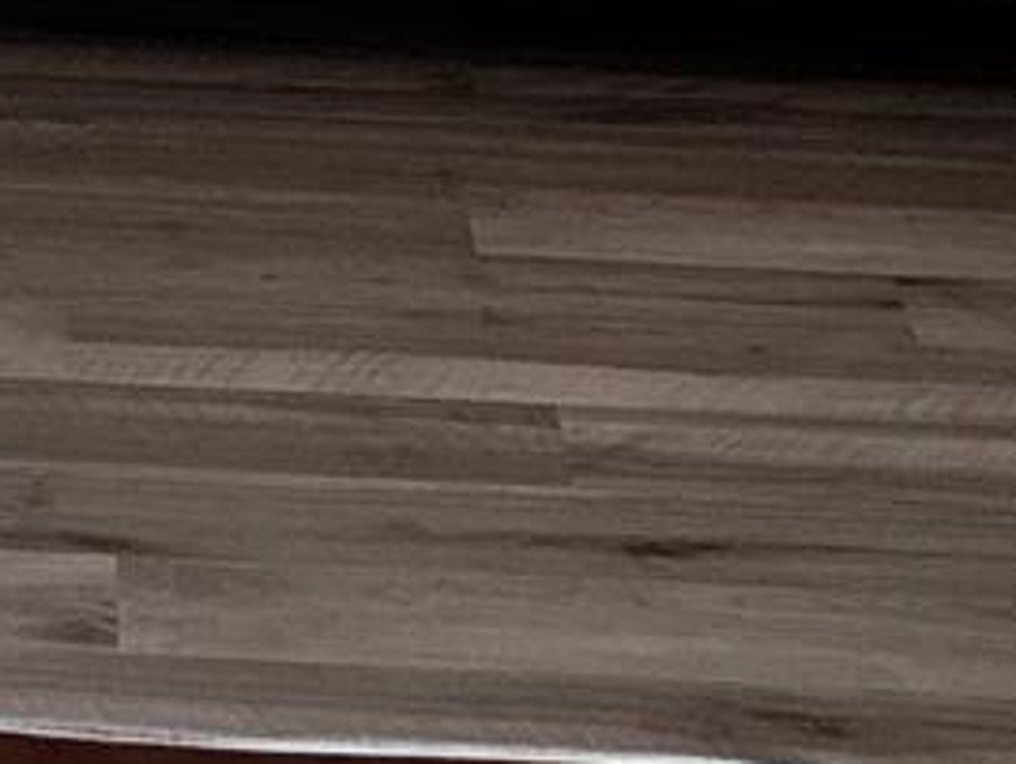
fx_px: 5347
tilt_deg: -1.5
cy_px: -1592
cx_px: -824
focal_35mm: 182
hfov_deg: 10.2
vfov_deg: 7.2
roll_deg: +1.3
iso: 200
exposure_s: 1/103
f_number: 1.78
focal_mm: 6.76
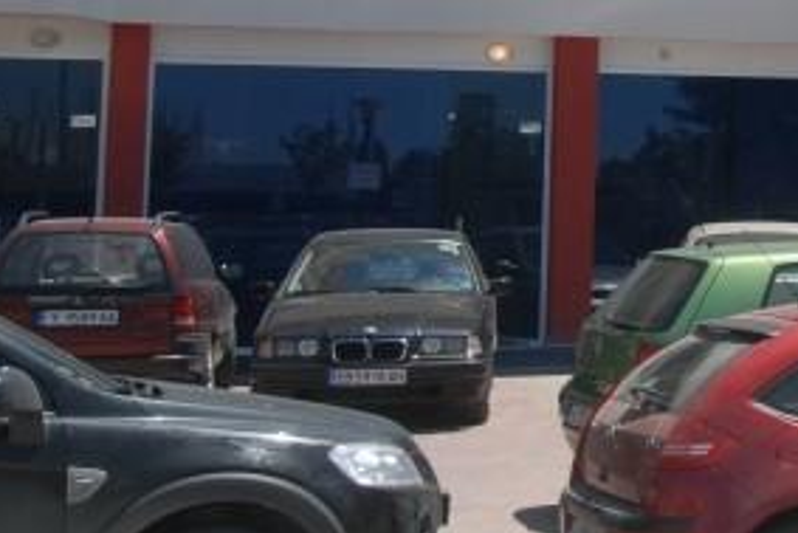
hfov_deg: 17.6
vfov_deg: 12.7
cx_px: 1165
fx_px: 2329
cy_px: -104
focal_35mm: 105
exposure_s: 1/250
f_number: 8
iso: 100
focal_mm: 22
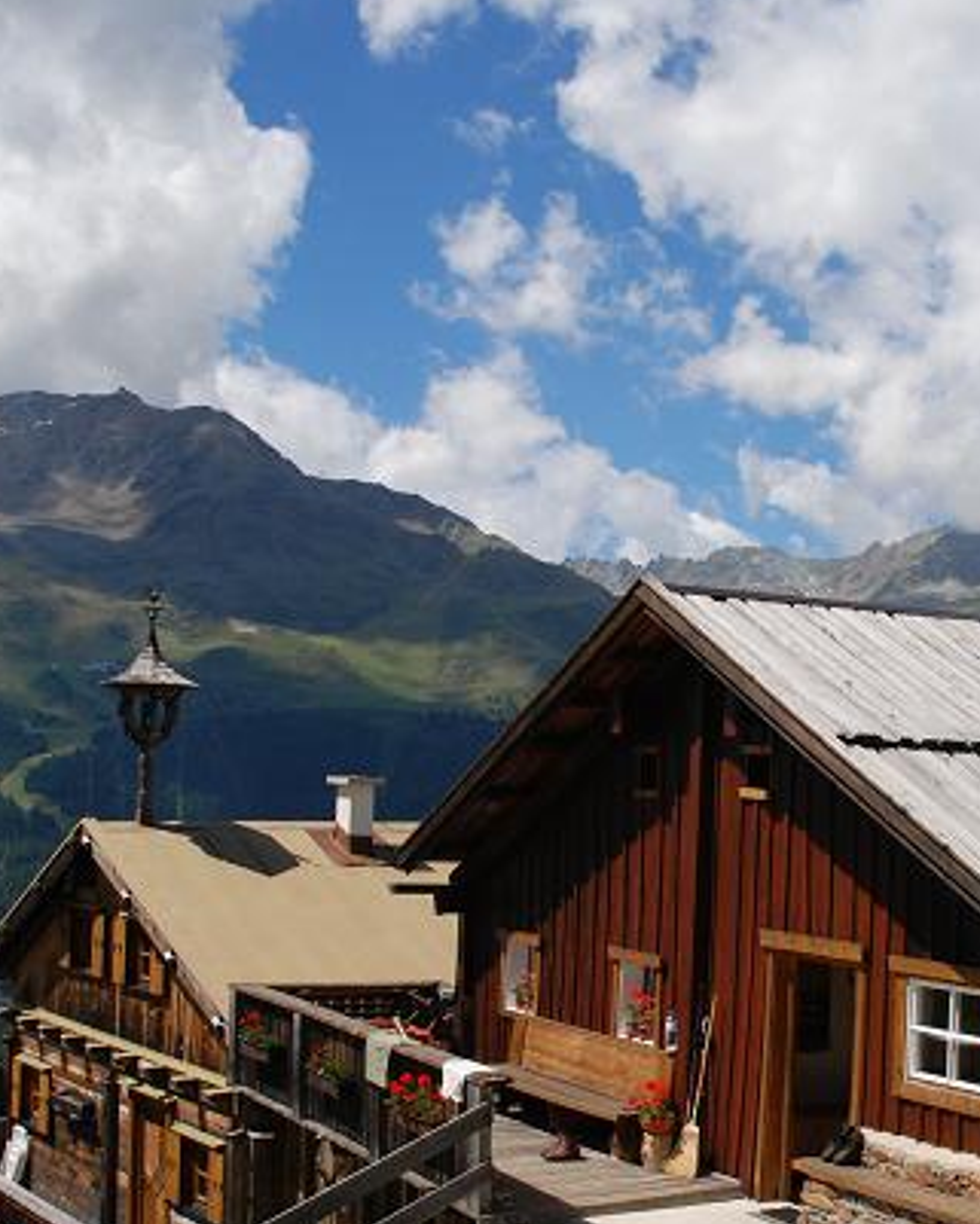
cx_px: 624
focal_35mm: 49
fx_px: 1776
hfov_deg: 30.7
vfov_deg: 37.8
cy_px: 768
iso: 200
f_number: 8
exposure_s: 1/250
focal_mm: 18
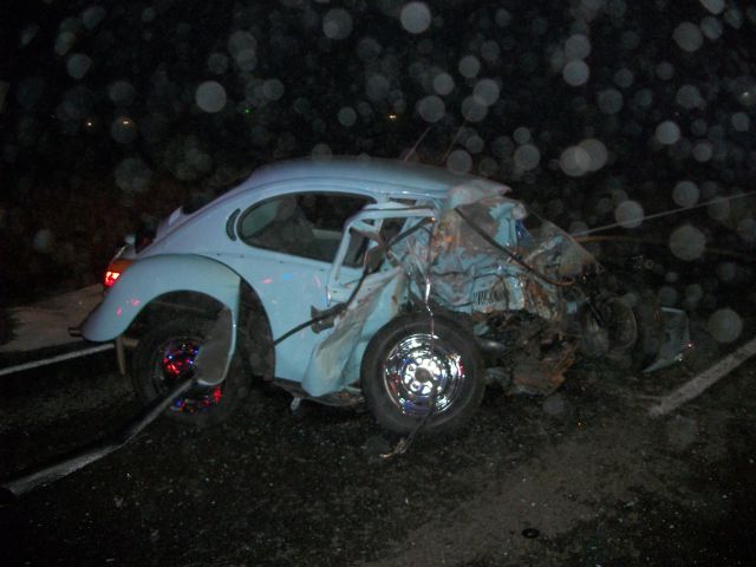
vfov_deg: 44.2
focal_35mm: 32
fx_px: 699
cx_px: 378
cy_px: 284
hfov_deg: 56.8
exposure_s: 1/30
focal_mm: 5.7
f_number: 2.9
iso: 250
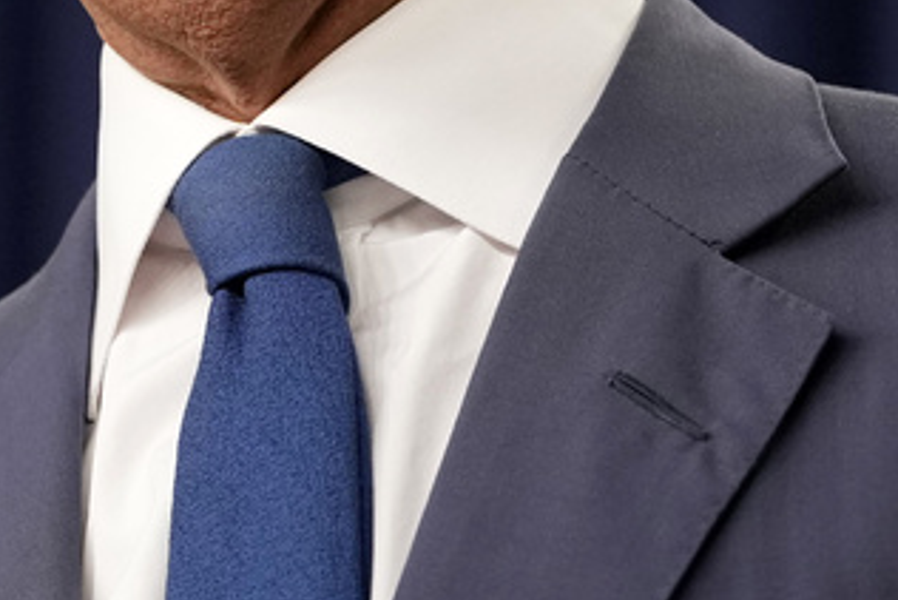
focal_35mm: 728
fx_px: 18167
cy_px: -196
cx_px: -236
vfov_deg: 1.9
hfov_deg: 2.8
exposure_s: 1/500
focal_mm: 150
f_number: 2.8
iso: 2000
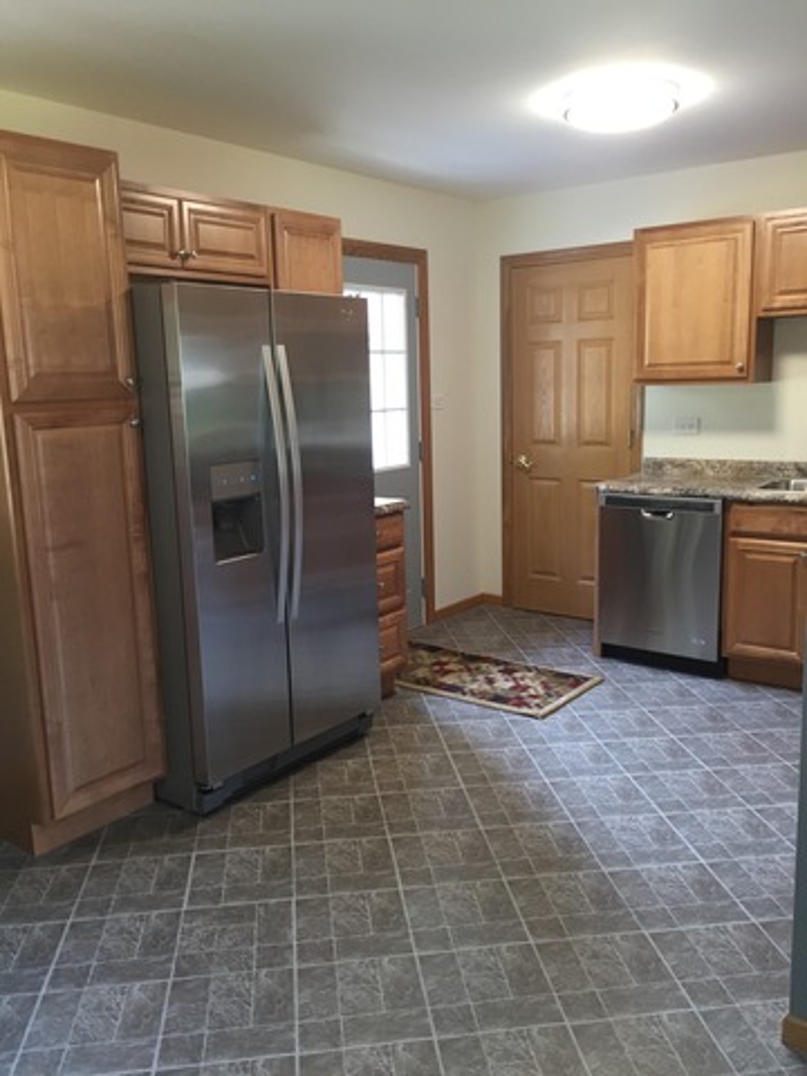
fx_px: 901
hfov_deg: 48.2
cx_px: 404
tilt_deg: -12.5
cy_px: 538
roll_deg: +1.8
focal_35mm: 29
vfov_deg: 61.7
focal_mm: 4.15
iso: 125
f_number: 2.2
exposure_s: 1/30
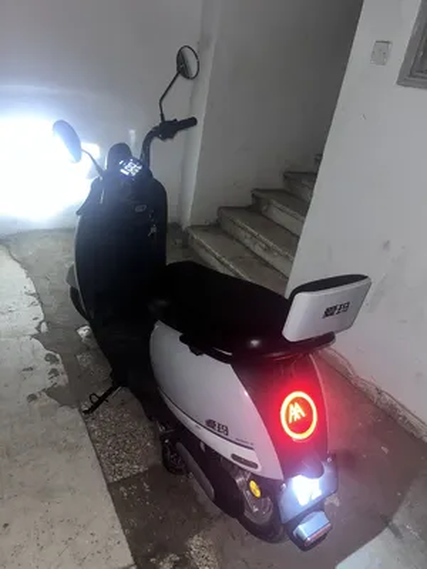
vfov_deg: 67.3
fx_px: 428
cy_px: 284
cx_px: 214
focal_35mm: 26
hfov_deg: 53.1
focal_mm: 5.1
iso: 64
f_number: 1.6
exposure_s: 1/4
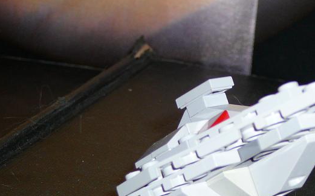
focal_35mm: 136
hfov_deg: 15.3
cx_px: 230
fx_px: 1167
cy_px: 152
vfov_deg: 9.6
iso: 100
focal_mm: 13
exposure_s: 1/30
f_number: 3.8
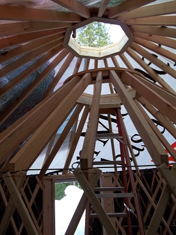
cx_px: 88
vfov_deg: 56.8
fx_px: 217
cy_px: 118
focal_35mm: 32
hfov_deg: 44.2
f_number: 2.9
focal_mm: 5.7
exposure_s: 1/50
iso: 64
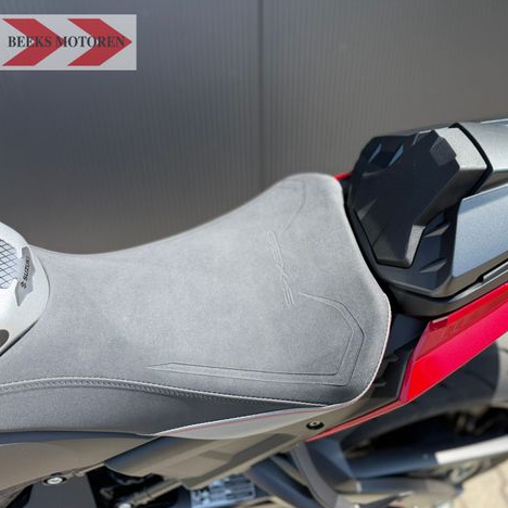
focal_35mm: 29
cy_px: 258
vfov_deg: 55.6
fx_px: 481
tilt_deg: -31.3
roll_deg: -4.2
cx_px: 326
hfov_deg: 54.8
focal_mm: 6.76
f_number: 1.78
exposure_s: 1/1091
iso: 80
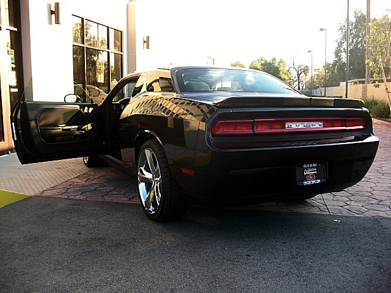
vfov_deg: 39.7
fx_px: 407
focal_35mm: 36
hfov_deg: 51.4
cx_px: 196
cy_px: 146
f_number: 2.8
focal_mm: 6.3
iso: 50
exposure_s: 1/80
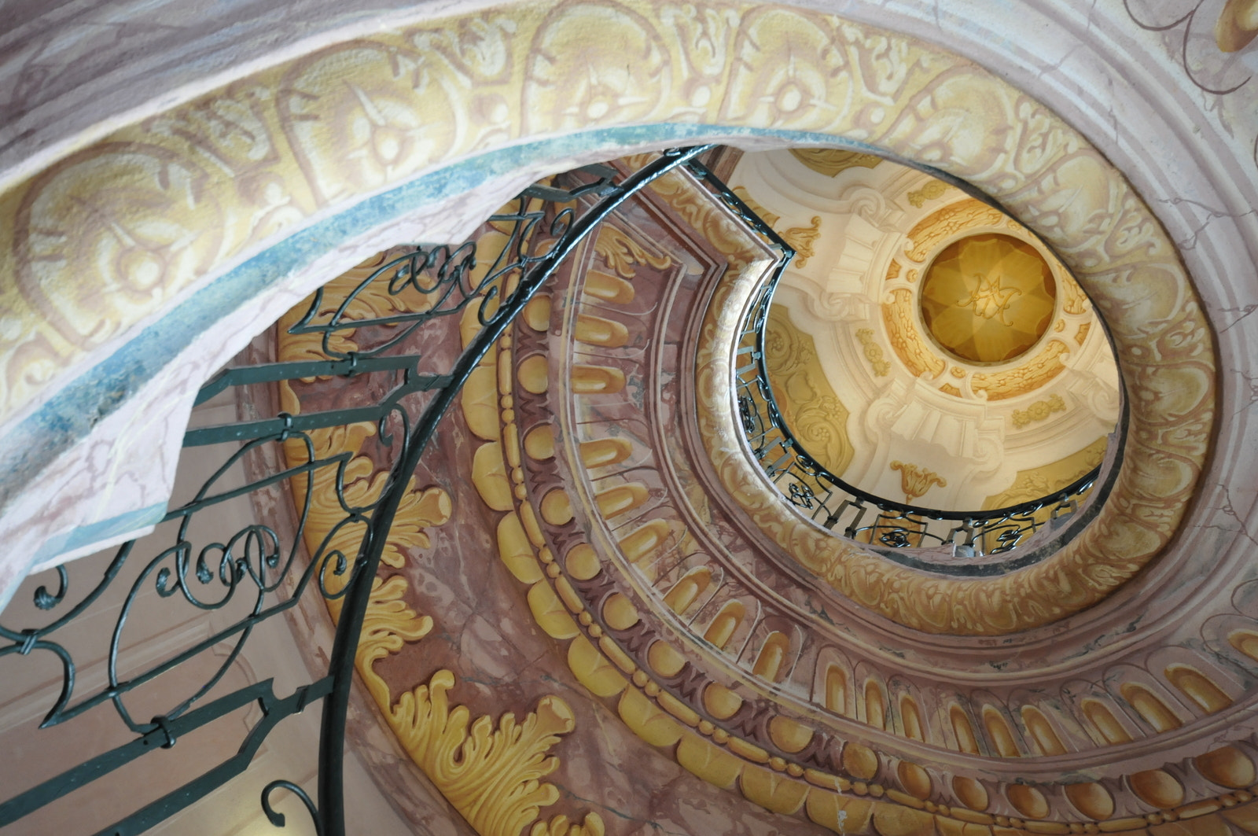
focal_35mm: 36
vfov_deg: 36.8
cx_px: 629
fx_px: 1257
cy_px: 418
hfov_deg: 53.2
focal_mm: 24
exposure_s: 1/30
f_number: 4.5
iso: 800
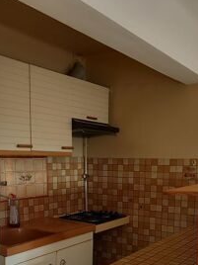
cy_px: 199
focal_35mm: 43
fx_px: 328
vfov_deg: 42.5
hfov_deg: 33.6
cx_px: 106
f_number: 1.8
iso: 40
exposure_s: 1/100
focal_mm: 4
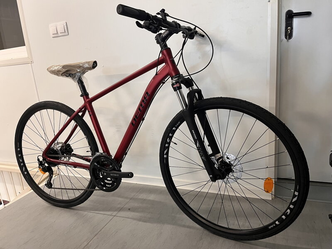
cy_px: 124
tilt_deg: -14.9
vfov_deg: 53.1
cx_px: 166
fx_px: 249
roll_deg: +5.1
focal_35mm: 26
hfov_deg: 67.3
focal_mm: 5.1
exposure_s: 1/50
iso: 160
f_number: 1.6
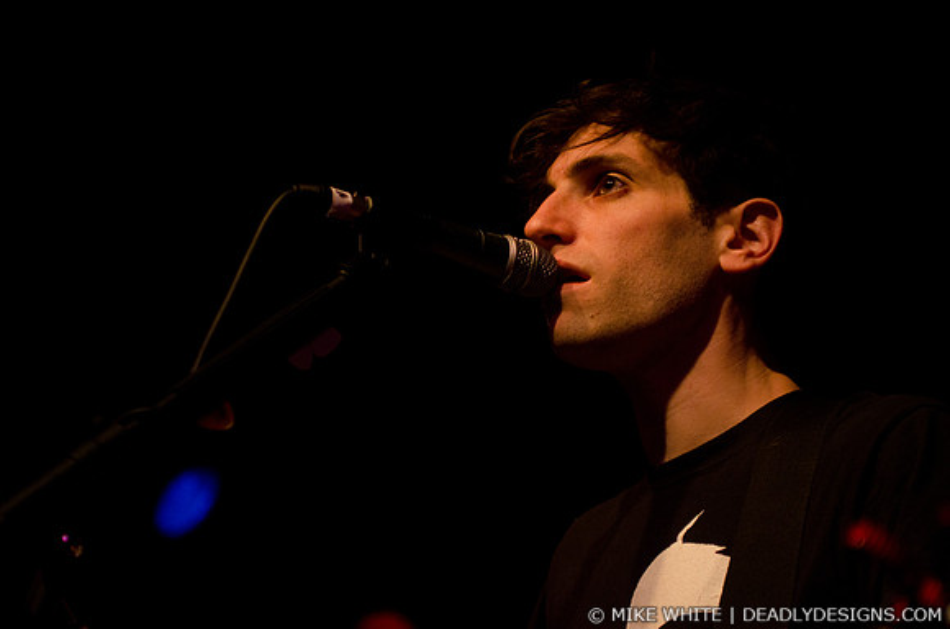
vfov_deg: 13.0
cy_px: 314
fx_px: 2765
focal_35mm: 105
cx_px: 475
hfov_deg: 19.5
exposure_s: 1/100
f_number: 2.8
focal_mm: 70
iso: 2000
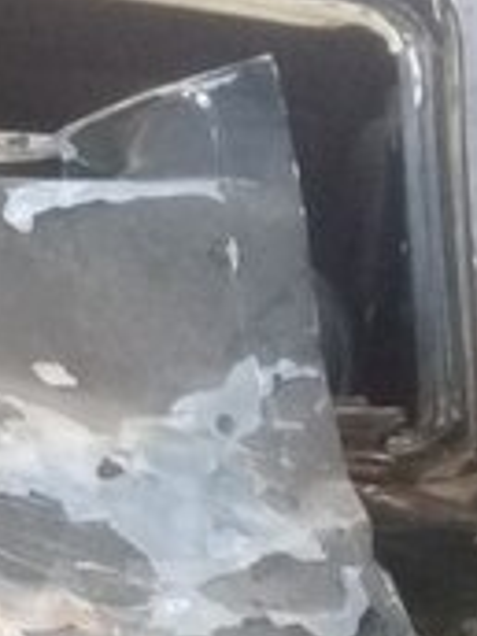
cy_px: 616
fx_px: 2186
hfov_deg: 12.0
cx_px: -170
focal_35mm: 119
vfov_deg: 16.3
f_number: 2.2
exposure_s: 1/17
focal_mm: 3.3
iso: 320
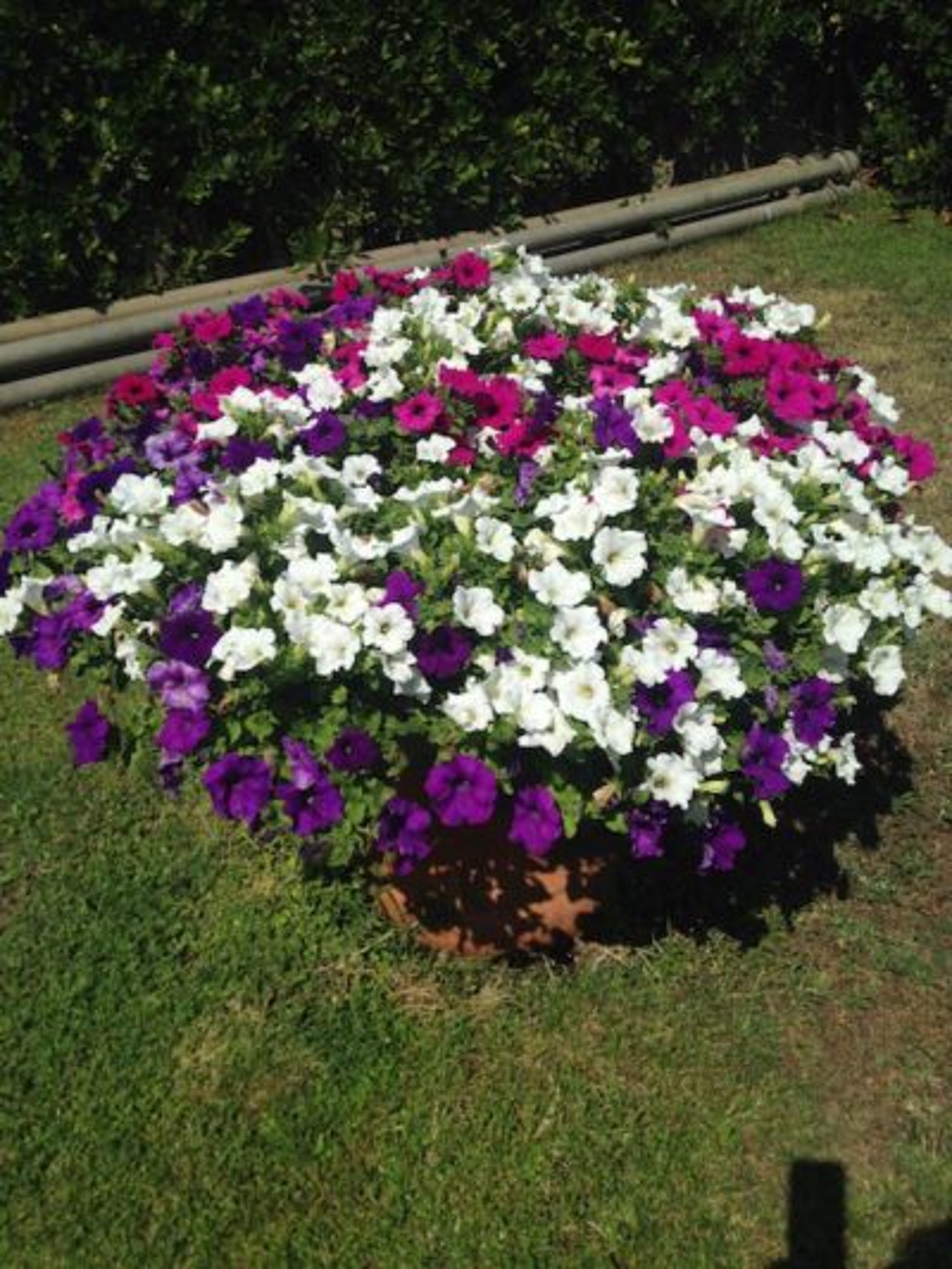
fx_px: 1210
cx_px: 476
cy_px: 634
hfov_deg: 43.0
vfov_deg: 55.3
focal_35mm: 33
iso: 50
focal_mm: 4.12
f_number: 2.4
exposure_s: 1/3195
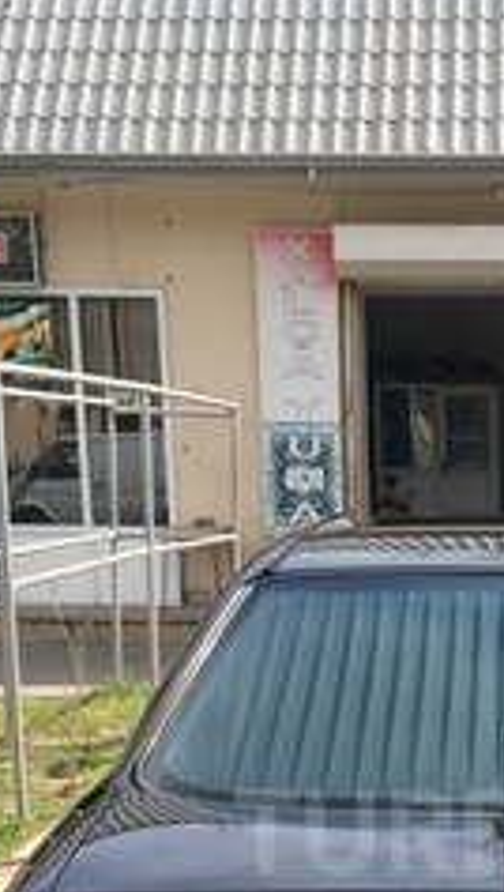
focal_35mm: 66
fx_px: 1562
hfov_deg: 17.8
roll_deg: -0.4
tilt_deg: -13.1
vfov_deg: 30.2
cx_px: 523
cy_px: 832
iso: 25
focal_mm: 4.15
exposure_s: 1/884
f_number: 2.2
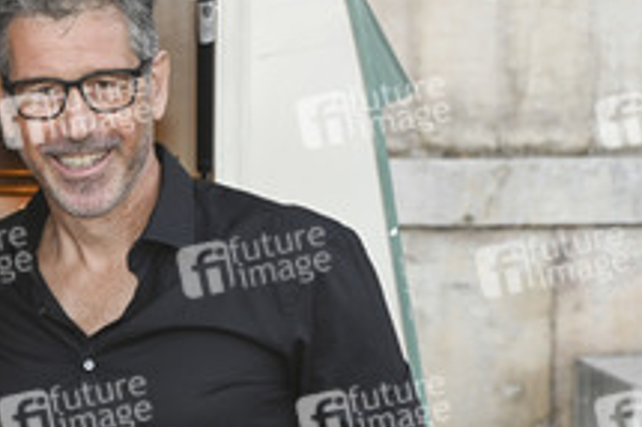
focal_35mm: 128
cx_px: -4
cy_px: 337
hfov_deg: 15.7
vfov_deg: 10.7
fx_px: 2281
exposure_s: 1/200
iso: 1000
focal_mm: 61
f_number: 6
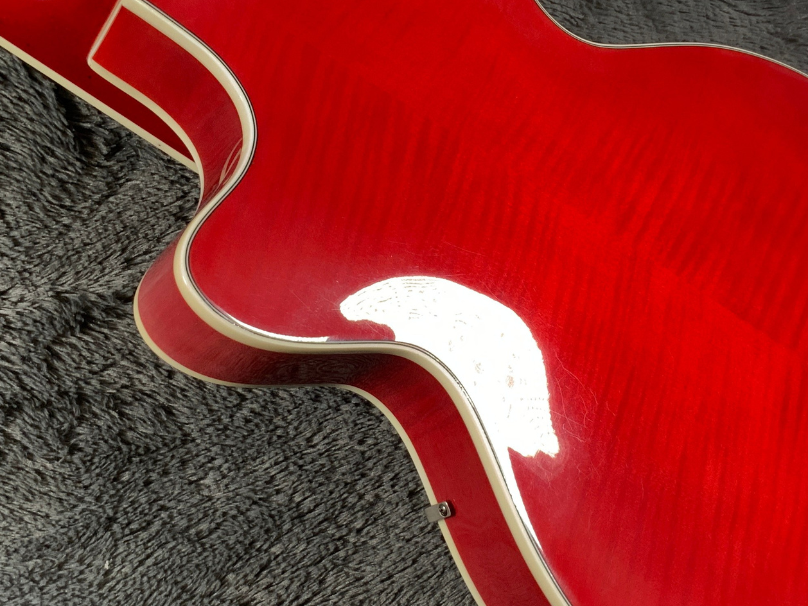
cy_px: 325
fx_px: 1377
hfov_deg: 32.7
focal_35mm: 59
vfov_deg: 24.8
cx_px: 423
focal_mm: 3
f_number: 1.8
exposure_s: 1/104
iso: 40
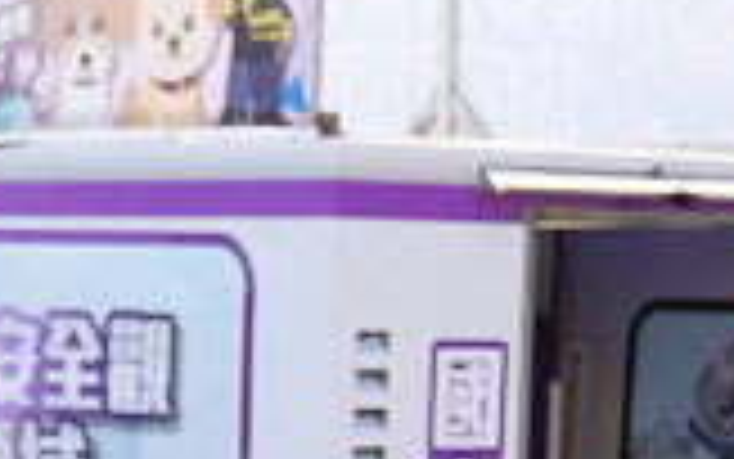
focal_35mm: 222
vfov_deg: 5.7
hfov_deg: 9.4
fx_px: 4442
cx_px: 77
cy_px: 1012
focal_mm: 37
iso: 100
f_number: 5
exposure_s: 1/250
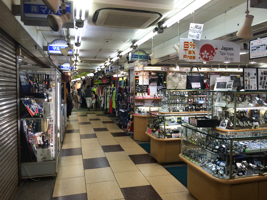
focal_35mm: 29
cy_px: 100
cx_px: 134
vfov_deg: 48.2
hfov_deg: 61.7
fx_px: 224
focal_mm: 4.15
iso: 64
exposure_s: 1/120
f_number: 2.2
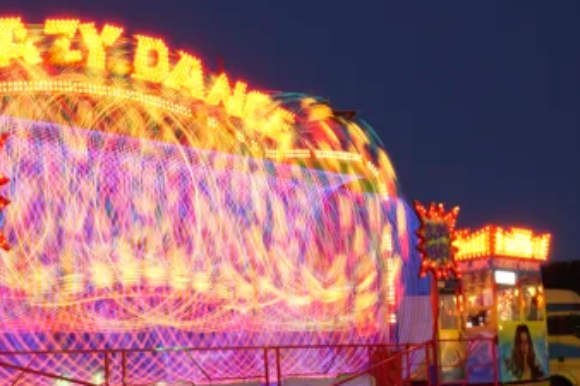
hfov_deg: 40.2
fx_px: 773
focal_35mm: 48
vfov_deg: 27.4
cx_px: 158
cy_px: 316
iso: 200
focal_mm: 18
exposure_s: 5
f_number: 22
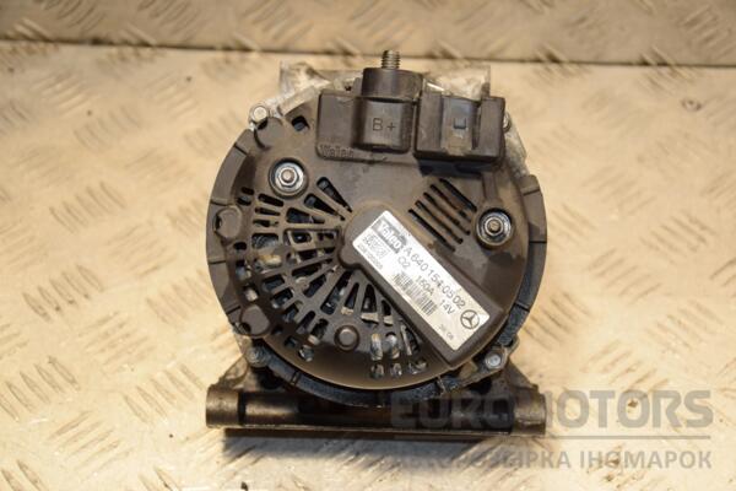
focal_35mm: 75
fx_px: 1533
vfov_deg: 18.2
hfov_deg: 27.0
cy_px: 246
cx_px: 368
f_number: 5
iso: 800
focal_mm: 50
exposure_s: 1/160
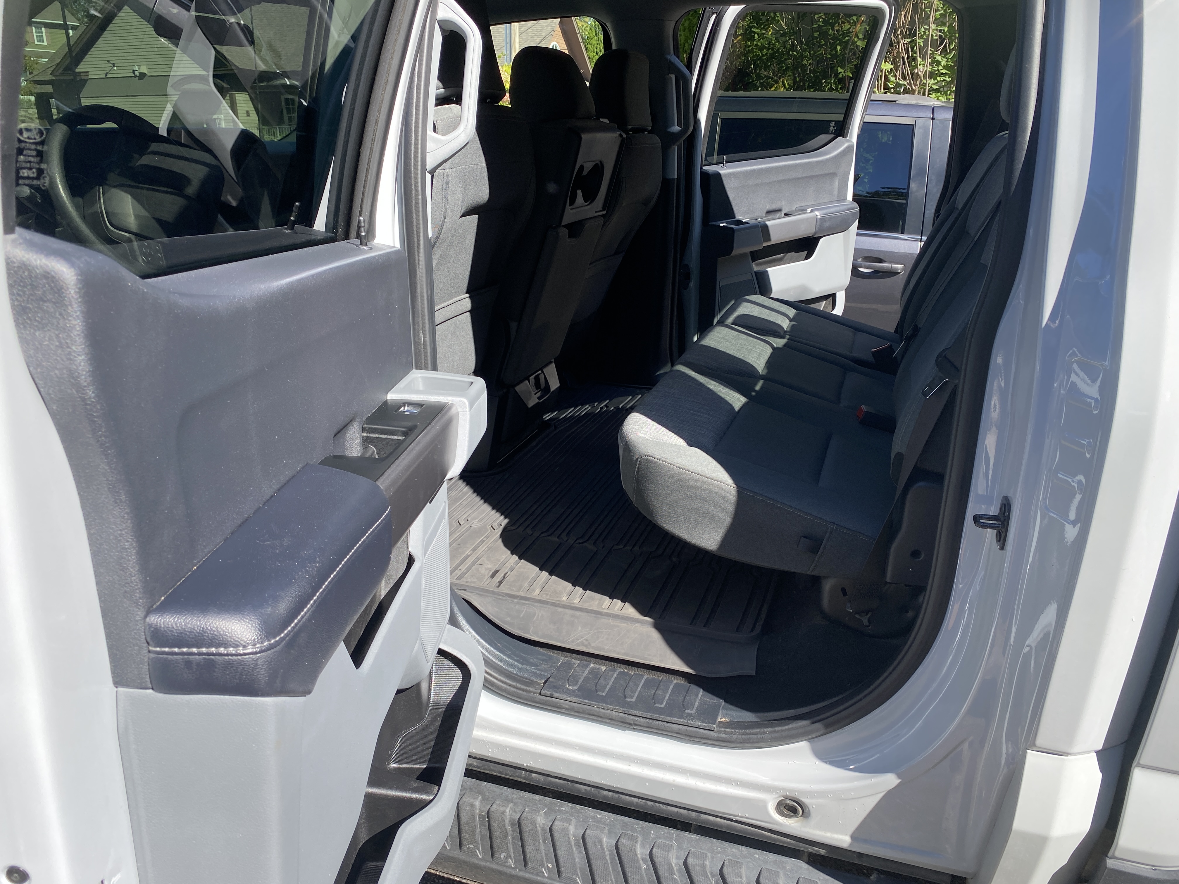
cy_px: 442
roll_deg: +0.2
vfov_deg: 53.1
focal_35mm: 26
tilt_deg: -19.5
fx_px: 886
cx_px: 590
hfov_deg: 67.3
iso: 32
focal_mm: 4.25
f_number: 1.8
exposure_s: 1/594
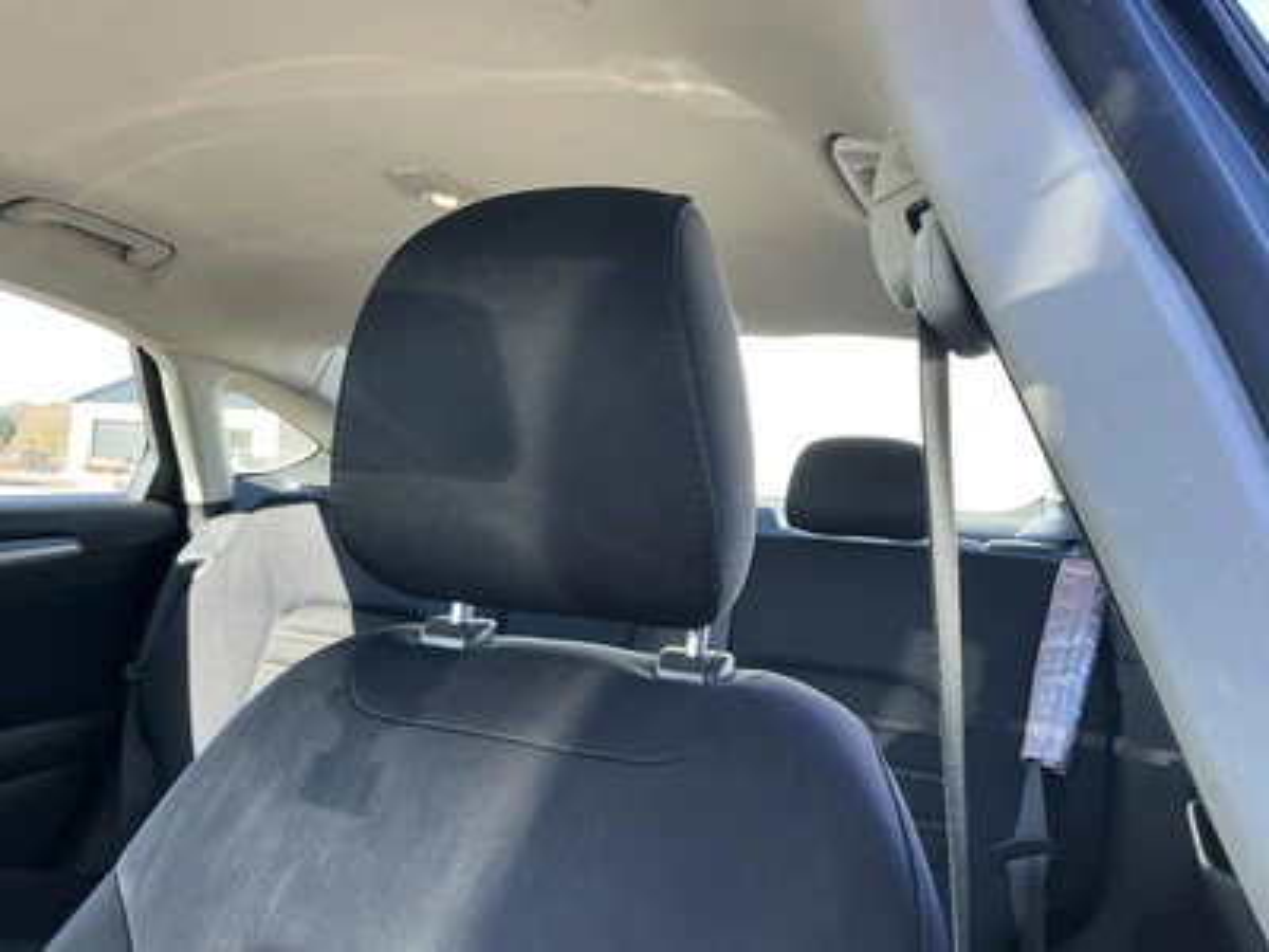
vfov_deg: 49.7
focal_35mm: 28
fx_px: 1026
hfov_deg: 63.4
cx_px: 634
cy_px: 476
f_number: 1.8
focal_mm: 3
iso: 40
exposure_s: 1/122
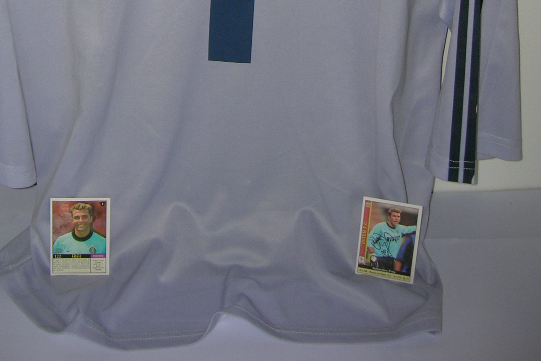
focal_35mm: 58
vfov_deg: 21.6
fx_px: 872
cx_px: 218
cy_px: -77
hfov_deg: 34.4
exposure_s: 1/60.1
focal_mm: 5.7
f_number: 2.9
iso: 50
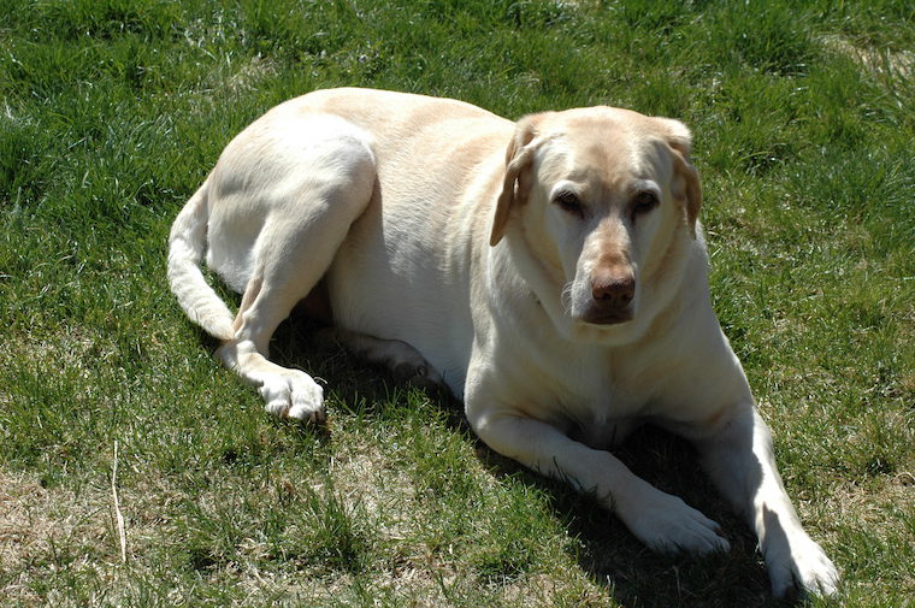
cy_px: 304
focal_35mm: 105
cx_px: 458
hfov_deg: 19.5
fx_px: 2666
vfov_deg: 13.0
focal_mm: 70
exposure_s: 1/320
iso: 200
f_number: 9
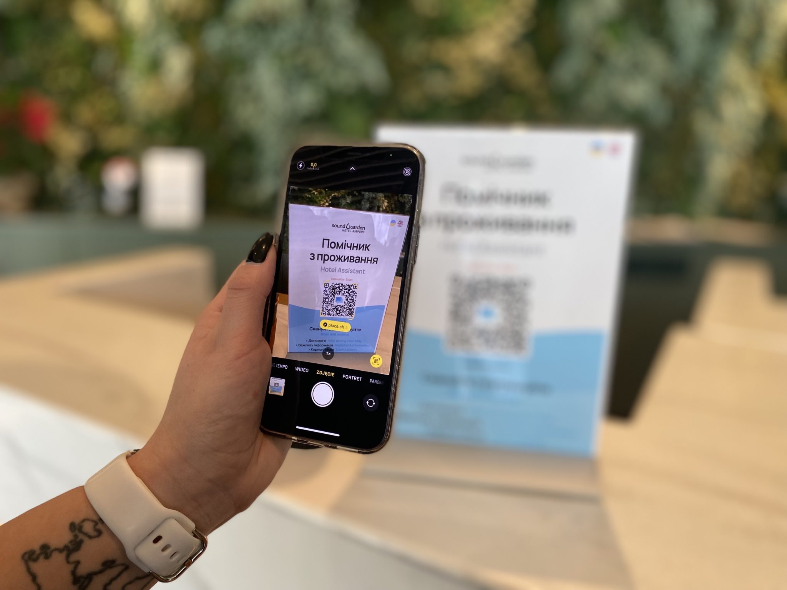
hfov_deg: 67.3
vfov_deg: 53.1
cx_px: 394
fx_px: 591
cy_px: 295
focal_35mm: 26
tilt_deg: -13.9
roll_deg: -1.4
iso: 125
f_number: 1.8
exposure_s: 1/100
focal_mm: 4.25
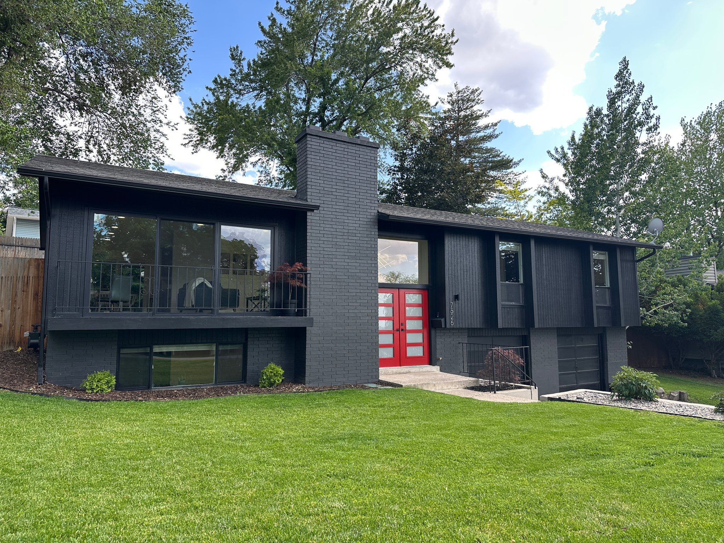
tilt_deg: +6.4
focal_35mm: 24
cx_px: 362
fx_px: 502
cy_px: 272
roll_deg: +0.3
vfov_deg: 56.8
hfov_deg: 71.6
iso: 80
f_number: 1.78
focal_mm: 6.86
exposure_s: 1/558
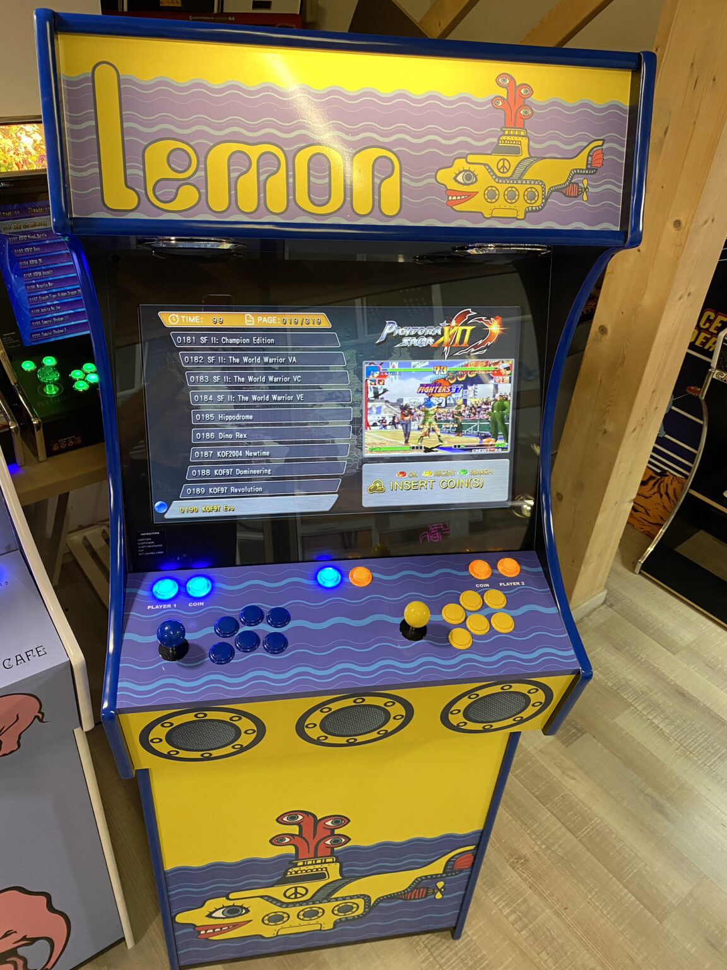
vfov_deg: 67.3
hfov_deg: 53.1
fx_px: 728
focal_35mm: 26
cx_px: 364
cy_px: 485
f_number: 1.8
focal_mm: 4.25
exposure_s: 1/50
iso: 100
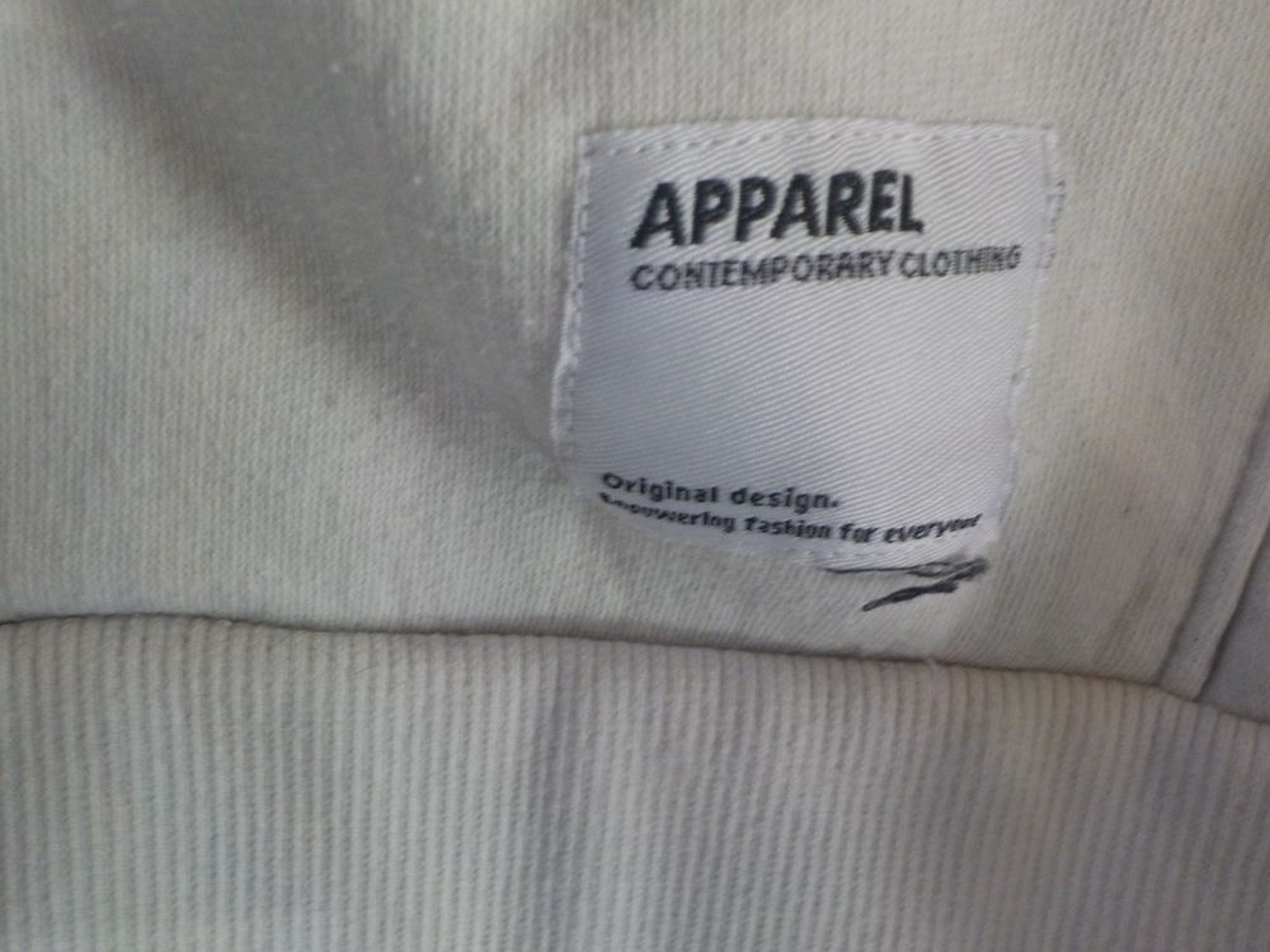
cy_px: 476
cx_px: 635
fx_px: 1101
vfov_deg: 46.8
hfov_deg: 60.0
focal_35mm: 30
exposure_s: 1/30
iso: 400
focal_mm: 4.1
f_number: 3.3
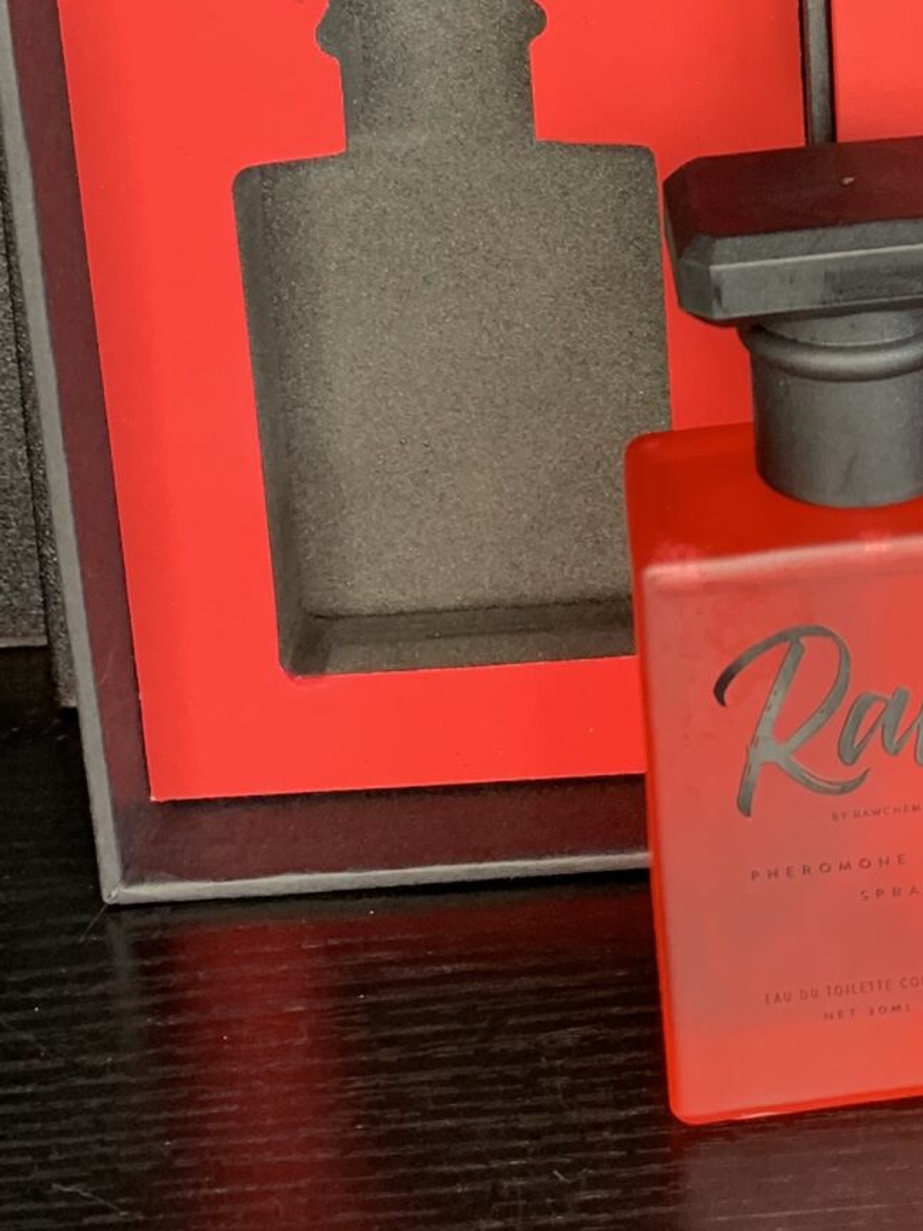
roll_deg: +3.1
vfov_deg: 23.7
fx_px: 2738
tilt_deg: -13.6
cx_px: 923
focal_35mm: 77
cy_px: -138
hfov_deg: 18.6
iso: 100
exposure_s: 1/49
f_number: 1.8
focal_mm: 4.25
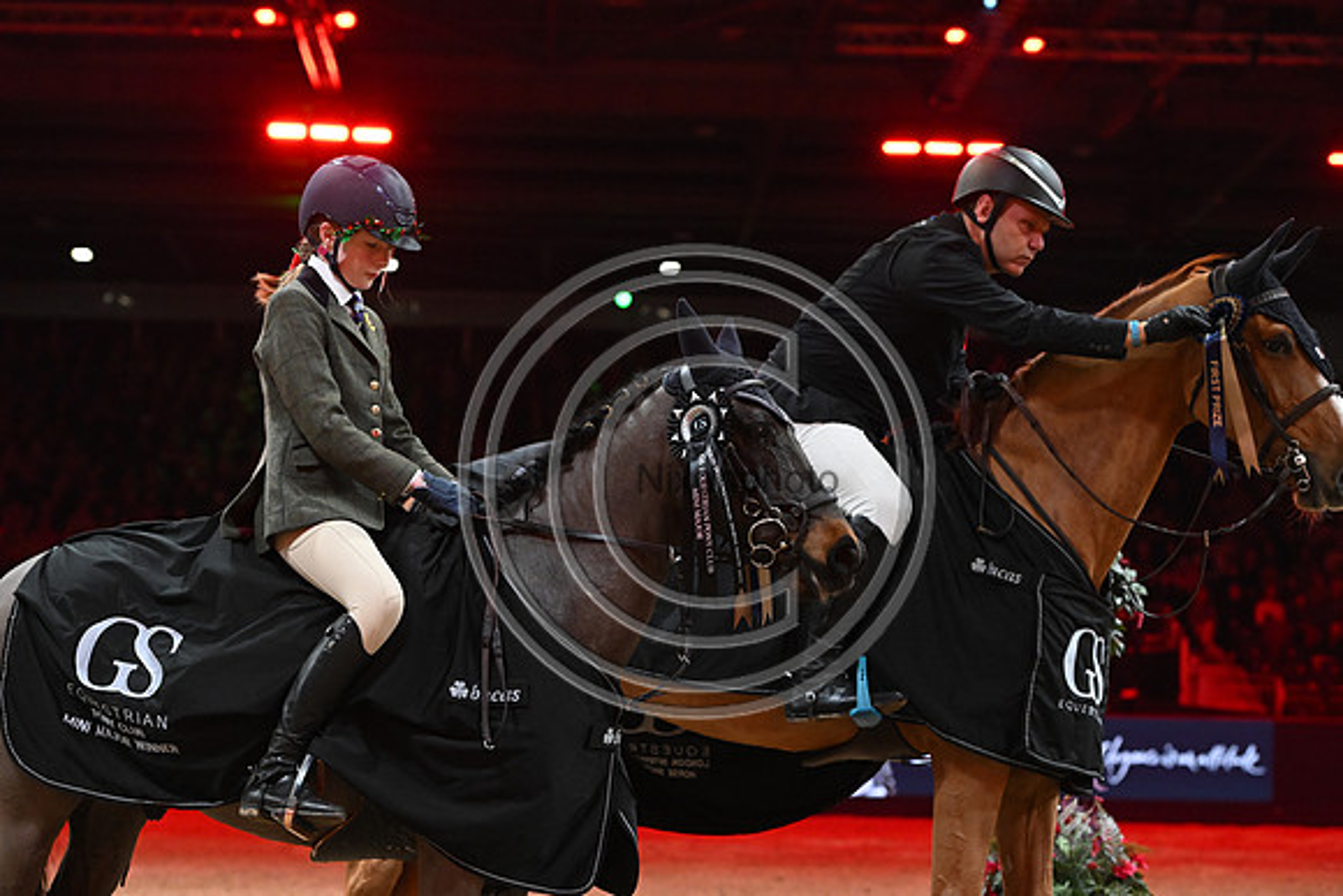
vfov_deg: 13.4
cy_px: 448
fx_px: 3806
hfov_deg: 20.0
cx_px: 672
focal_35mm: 102
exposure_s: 1/500
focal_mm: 102
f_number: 4.5
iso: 6400
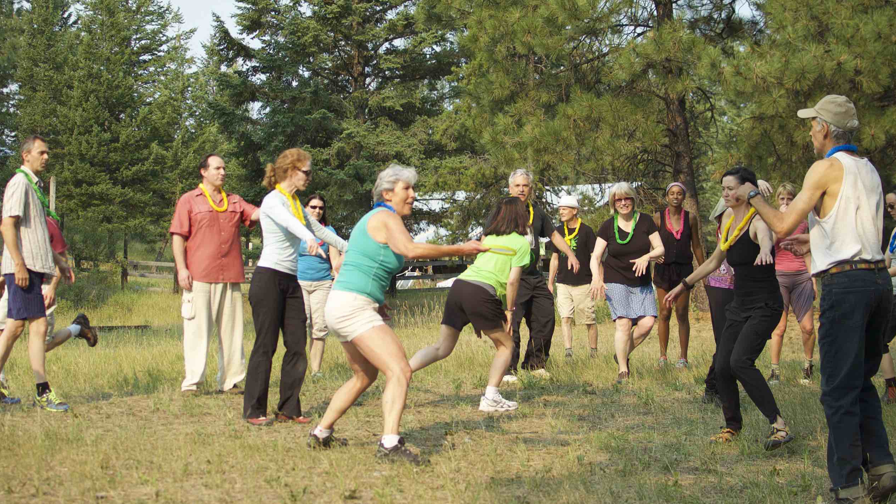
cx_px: 420
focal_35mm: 66
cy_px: 185
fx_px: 1559
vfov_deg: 18.3
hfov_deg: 32.1
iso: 200
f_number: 2.8
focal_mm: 35
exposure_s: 1/1250
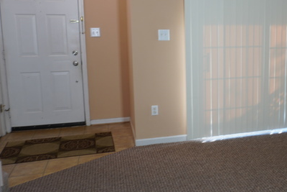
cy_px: 77
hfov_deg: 41.2
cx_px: 241
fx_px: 359
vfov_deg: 29.8
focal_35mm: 45
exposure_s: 1/8
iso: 100
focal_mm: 16
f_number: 5.6
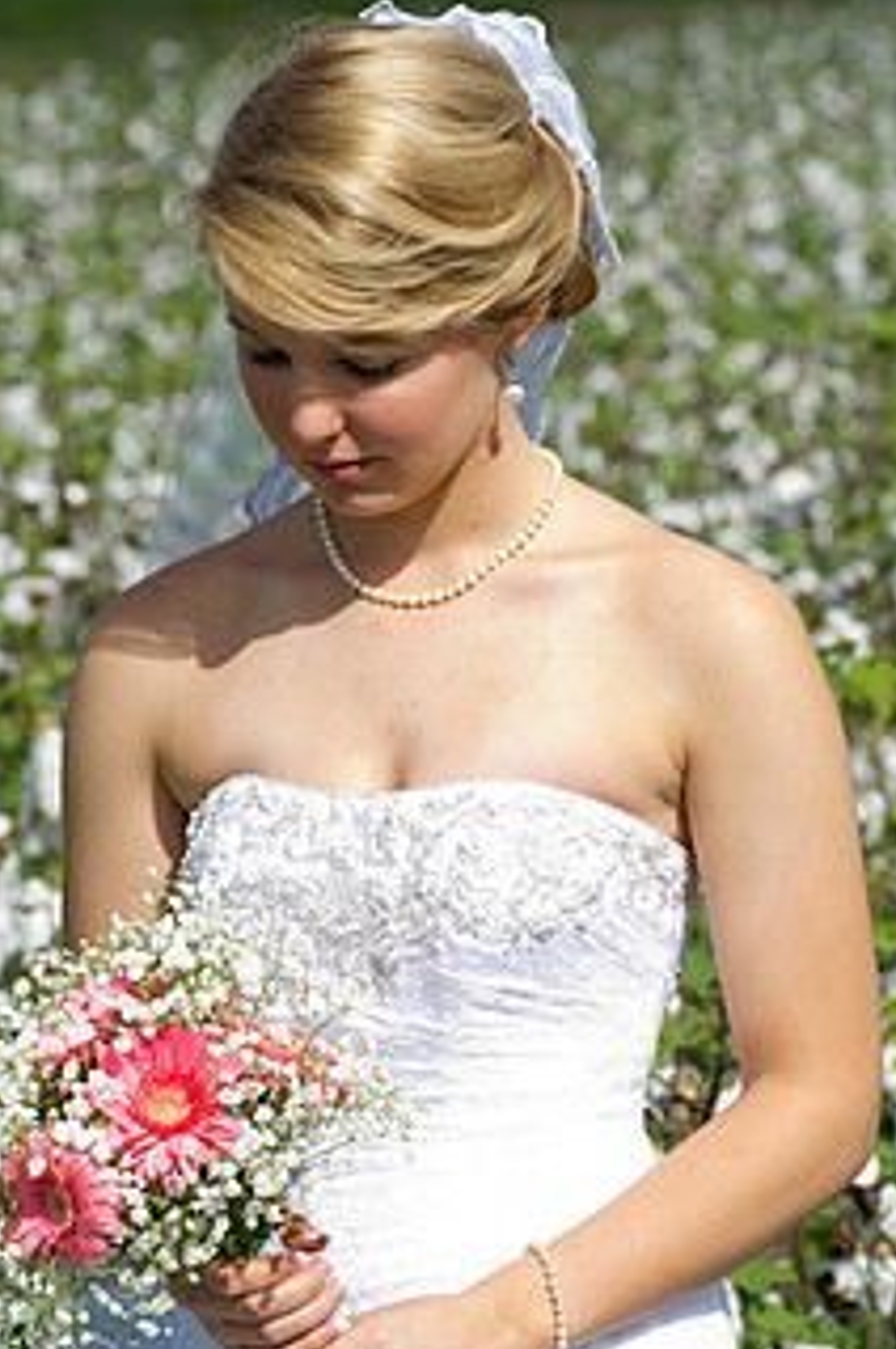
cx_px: 484
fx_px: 8979
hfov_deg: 5.7
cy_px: 842
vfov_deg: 8.6
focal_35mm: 240
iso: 160
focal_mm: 170
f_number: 8
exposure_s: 1/200
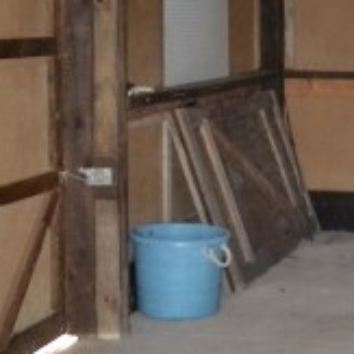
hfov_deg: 17.1
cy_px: 71
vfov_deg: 17.3
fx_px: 1157
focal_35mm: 100
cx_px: 337
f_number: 3.8
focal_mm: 20
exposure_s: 1/60
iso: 3200
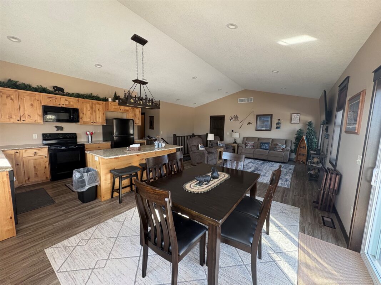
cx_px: 190
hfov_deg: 102.1
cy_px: 142
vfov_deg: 85.7
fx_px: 154
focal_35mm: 14
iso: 250
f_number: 2.2
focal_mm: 2.22
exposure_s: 1/84
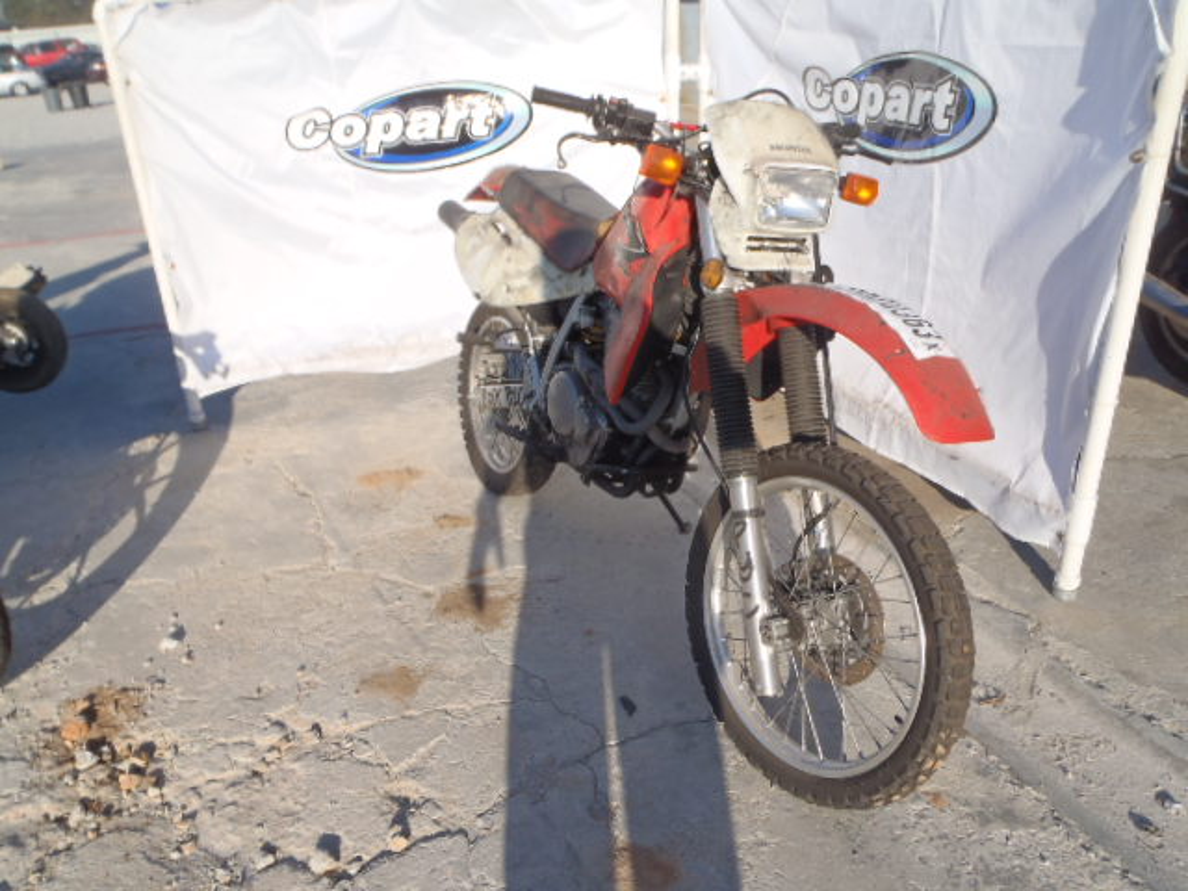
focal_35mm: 28
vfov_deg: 49.7
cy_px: 446
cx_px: 594
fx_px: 961
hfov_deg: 63.4
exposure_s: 1/500
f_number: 4.5
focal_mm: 5
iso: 80
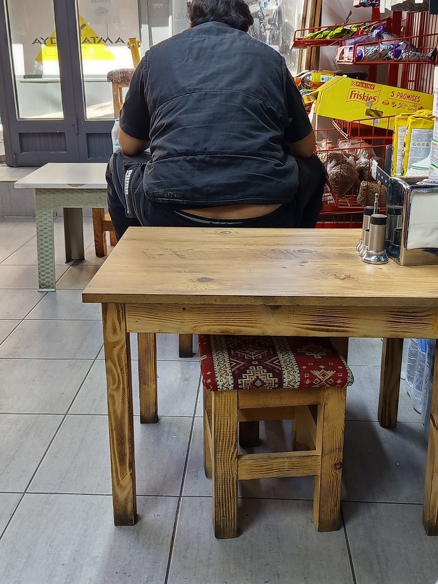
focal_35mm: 38
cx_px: 219
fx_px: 641
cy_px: 292
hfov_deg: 37.7
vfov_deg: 49.0
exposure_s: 1/50
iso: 259
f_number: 1.7
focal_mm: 5.24
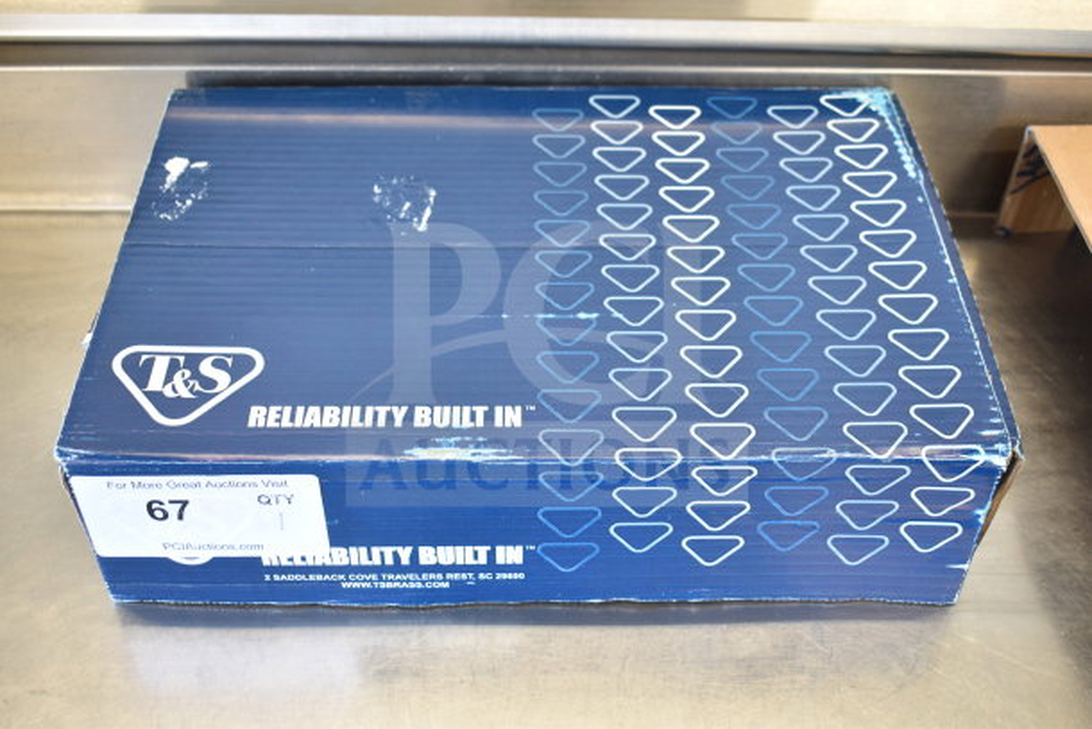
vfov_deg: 33.0
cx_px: 546
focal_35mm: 40
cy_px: 364
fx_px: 1229
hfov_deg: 47.9
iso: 720
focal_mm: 27
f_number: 4
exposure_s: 1/40
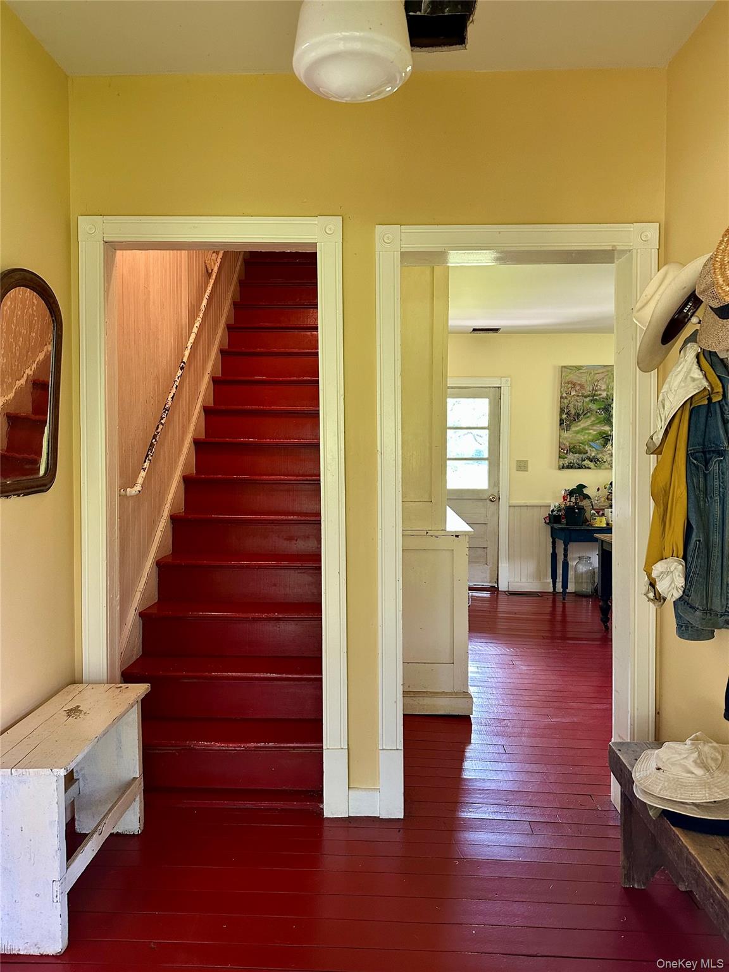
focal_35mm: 24
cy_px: 486
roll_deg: -0.3
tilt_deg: -3.0
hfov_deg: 56.8
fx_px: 674
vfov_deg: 71.6
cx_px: 364
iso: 250
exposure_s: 1/110
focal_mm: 6.86
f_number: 1.78
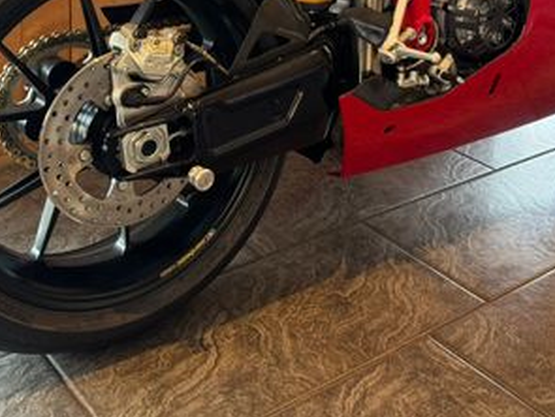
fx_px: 835
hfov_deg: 36.7
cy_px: -23
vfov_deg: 26.3
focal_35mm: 52
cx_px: 324
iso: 125
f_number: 1.78
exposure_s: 1/50
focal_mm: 6.76
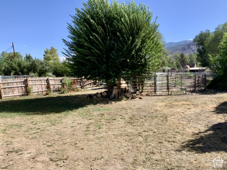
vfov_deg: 48.2
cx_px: 114
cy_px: 85
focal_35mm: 29
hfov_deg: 61.7
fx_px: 190
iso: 16
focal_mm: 3
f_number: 1.8
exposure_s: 1/1221
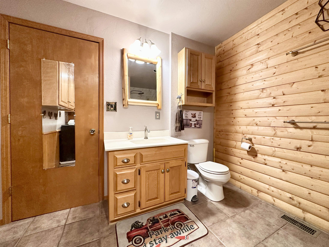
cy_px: 124
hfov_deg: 102.1
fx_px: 133
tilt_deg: -1.3
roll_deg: -0.5
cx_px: 164
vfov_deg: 85.7
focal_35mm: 14
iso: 250
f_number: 2.2
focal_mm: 2.22
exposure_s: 1/60
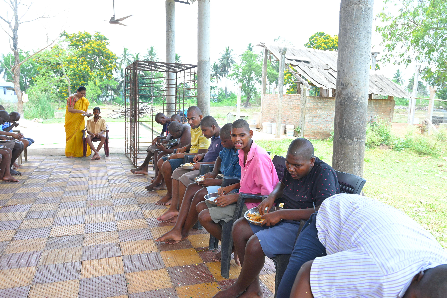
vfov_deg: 44.9
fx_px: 360
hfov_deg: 63.7
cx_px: 224
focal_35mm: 29
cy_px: 149
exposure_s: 1/160
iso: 400
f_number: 6.3
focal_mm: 29
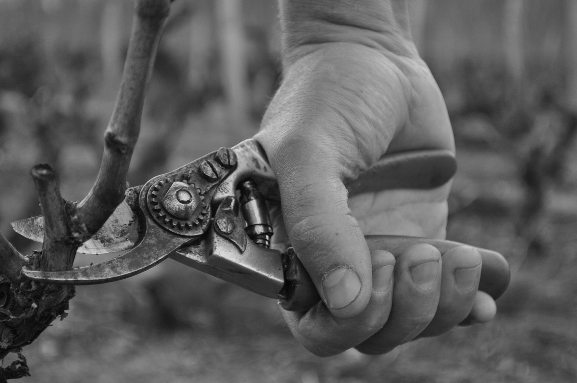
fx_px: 1153
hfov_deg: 28.1
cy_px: 192
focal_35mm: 72
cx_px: 288
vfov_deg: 18.9
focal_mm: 48
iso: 900
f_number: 5.3
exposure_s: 1/30
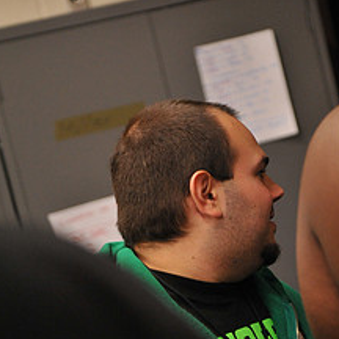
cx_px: 227
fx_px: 1374
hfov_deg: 14.0
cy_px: 245
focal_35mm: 124
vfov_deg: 14.0
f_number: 2.8
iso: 3200
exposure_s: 1/250
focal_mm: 70
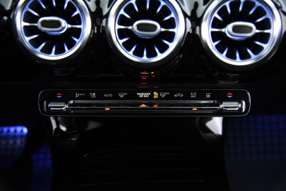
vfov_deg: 29.3
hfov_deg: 42.7
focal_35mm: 46
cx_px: 143
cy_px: 96
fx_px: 366
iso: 4000
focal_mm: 46
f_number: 4
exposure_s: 1/20
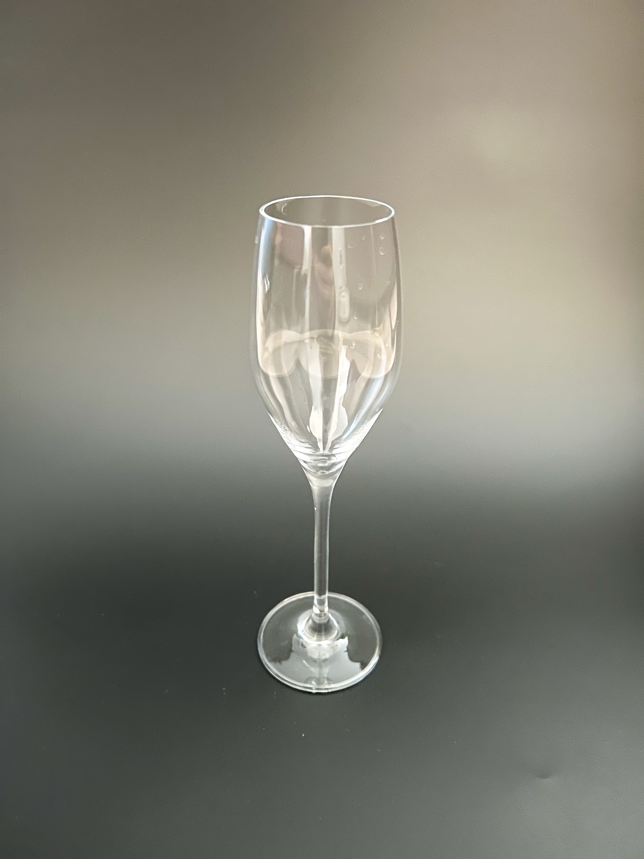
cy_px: 430
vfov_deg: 67.3
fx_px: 645
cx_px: 322
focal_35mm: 26
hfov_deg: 53.1
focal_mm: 5.7
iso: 640
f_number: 1.5
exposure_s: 1/12
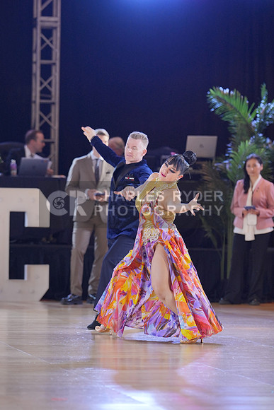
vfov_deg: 13.7
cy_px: 205
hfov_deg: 9.2
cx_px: 137
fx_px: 1711
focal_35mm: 150
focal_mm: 100
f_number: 2
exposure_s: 1/500
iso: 1000
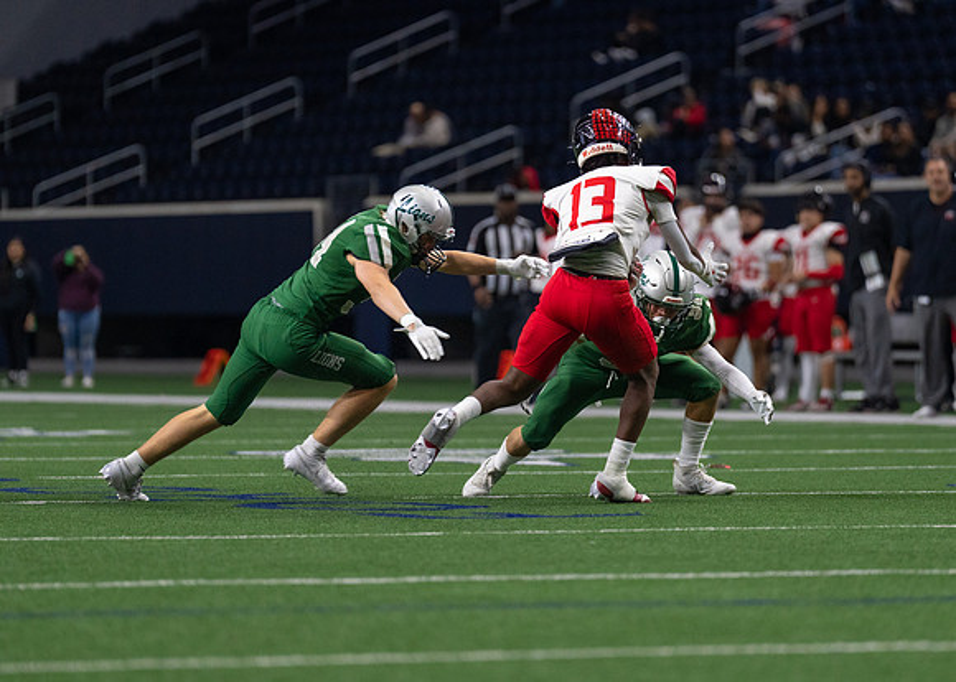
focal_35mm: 284
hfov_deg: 7.1
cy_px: 306
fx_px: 7703
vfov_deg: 5.1
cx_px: 539
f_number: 2.8
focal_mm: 200
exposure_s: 1/1000
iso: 2000
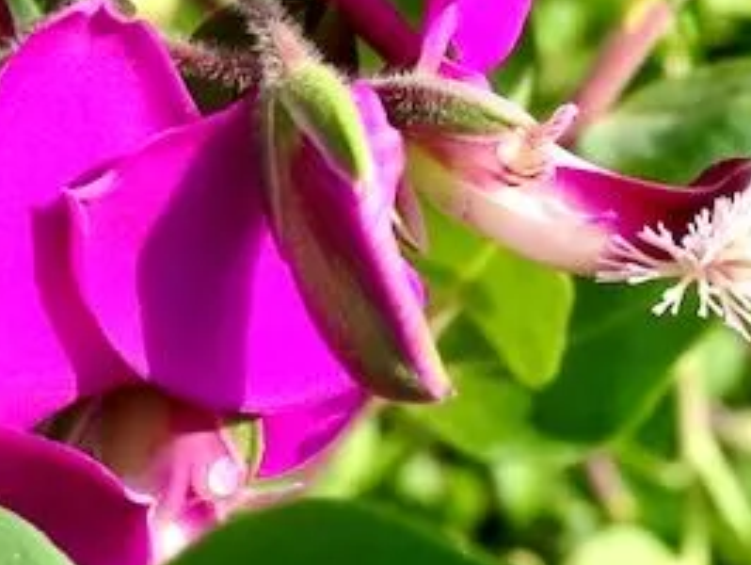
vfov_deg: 11.6
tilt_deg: -53.5
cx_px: 169
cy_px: 34
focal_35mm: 127
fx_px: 2758
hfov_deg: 15.4
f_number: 2.4
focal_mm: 4.12
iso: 50
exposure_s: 1/786
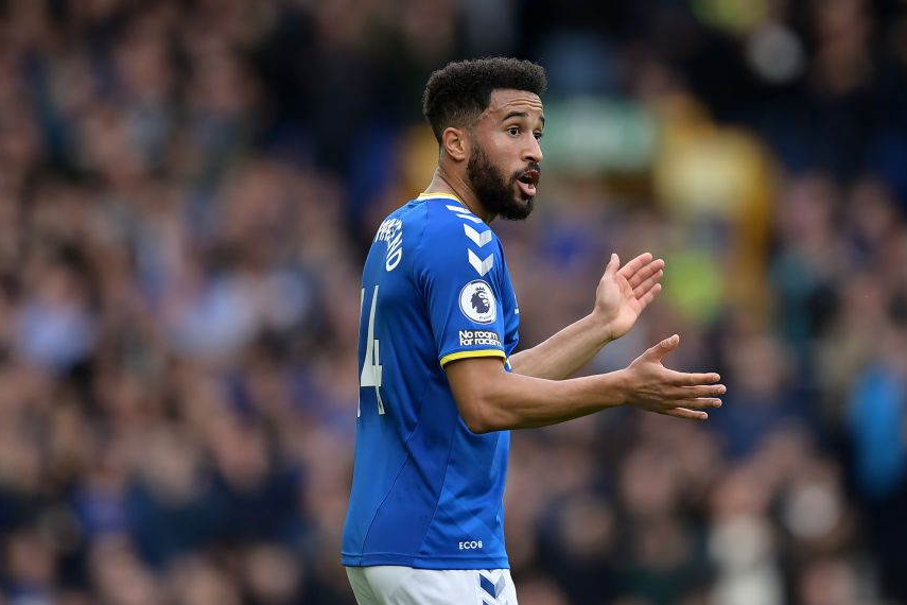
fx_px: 12067
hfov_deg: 4.3
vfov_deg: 2.9
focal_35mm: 479
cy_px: 337
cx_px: 414
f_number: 3.2
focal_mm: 400
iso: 640
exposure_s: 1/1250
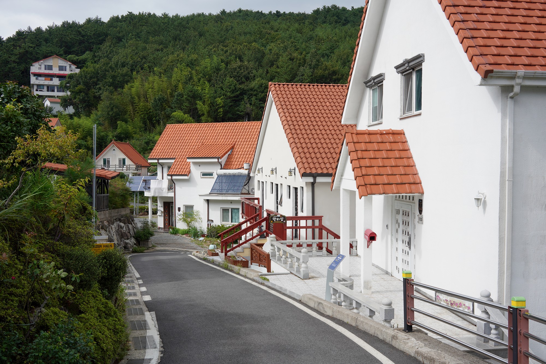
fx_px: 531
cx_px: 273
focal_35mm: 35
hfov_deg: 54.4
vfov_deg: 37.9
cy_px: 182
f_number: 13
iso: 200
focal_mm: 35
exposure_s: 1/100
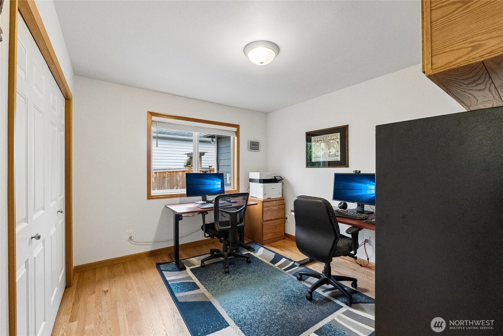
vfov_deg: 77.3
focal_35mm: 15
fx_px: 210
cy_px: 168
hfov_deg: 100.4
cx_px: 252
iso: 4000
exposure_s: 1/30
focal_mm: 10
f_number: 9
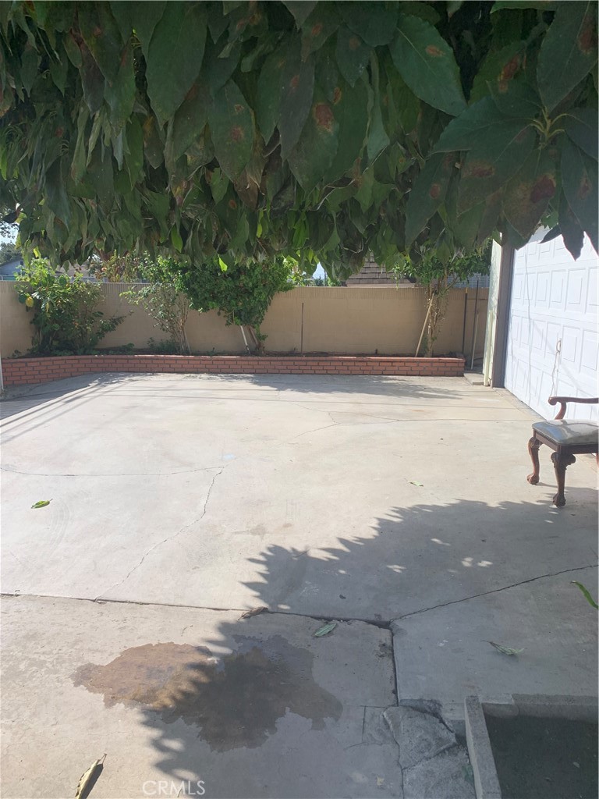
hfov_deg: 53.1
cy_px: 400
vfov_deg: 67.3
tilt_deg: -10.7
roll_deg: -1.3
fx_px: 600
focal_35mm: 26
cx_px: 300
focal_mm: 4.25
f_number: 1.8
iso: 25
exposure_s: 1/1992
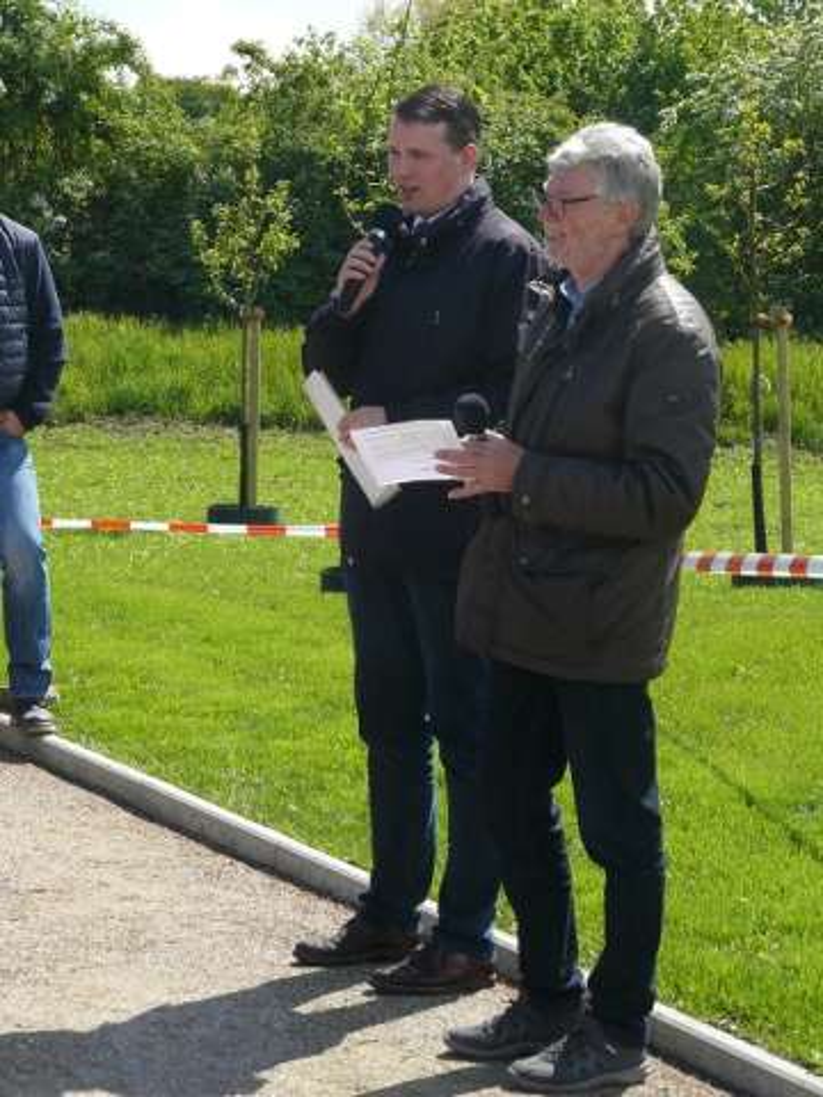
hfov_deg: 14.0
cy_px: 548
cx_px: 412
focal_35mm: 106
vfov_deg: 18.5
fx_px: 3360
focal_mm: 17.7
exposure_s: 1/250
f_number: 5.6
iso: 100
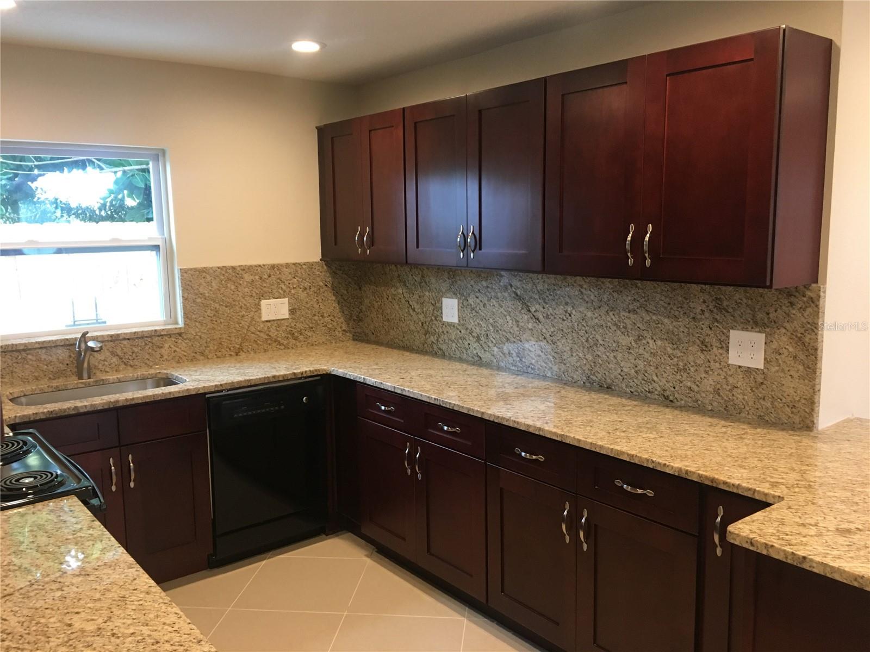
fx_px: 729
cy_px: 326
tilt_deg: -8.1
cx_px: 435
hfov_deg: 61.7
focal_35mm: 29
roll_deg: +0.9
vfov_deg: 48.2
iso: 125
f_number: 2.2
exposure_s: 1/30
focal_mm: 4.15
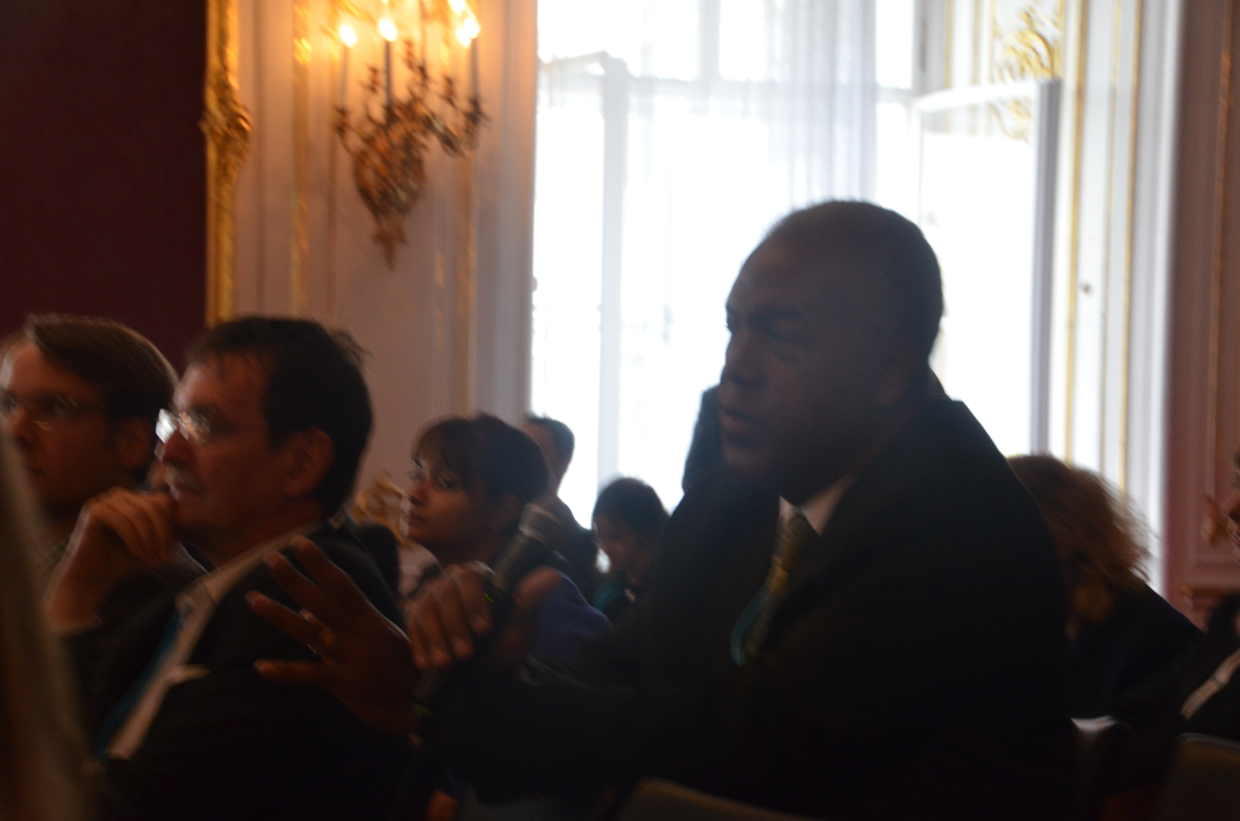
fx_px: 3094
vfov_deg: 15.1
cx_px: 620
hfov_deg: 22.7
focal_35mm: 90
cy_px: 410
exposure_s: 1/50
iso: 1000
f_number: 9
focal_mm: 60
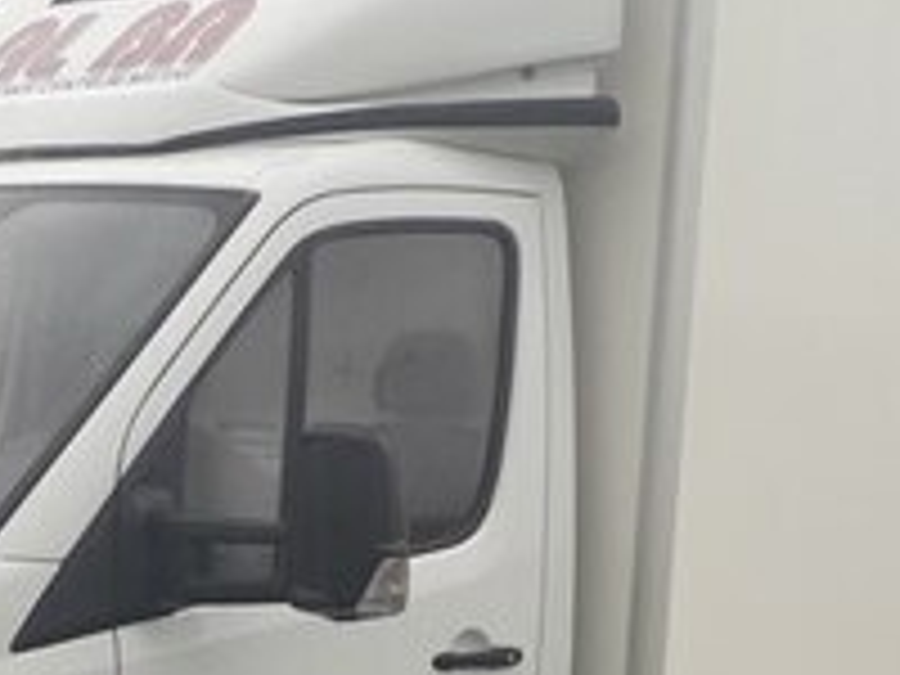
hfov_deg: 22.0
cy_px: 781
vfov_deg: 16.0
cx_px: 450
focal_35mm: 89
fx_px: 2314
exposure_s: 1/255
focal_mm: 3.6
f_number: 1.9
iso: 40
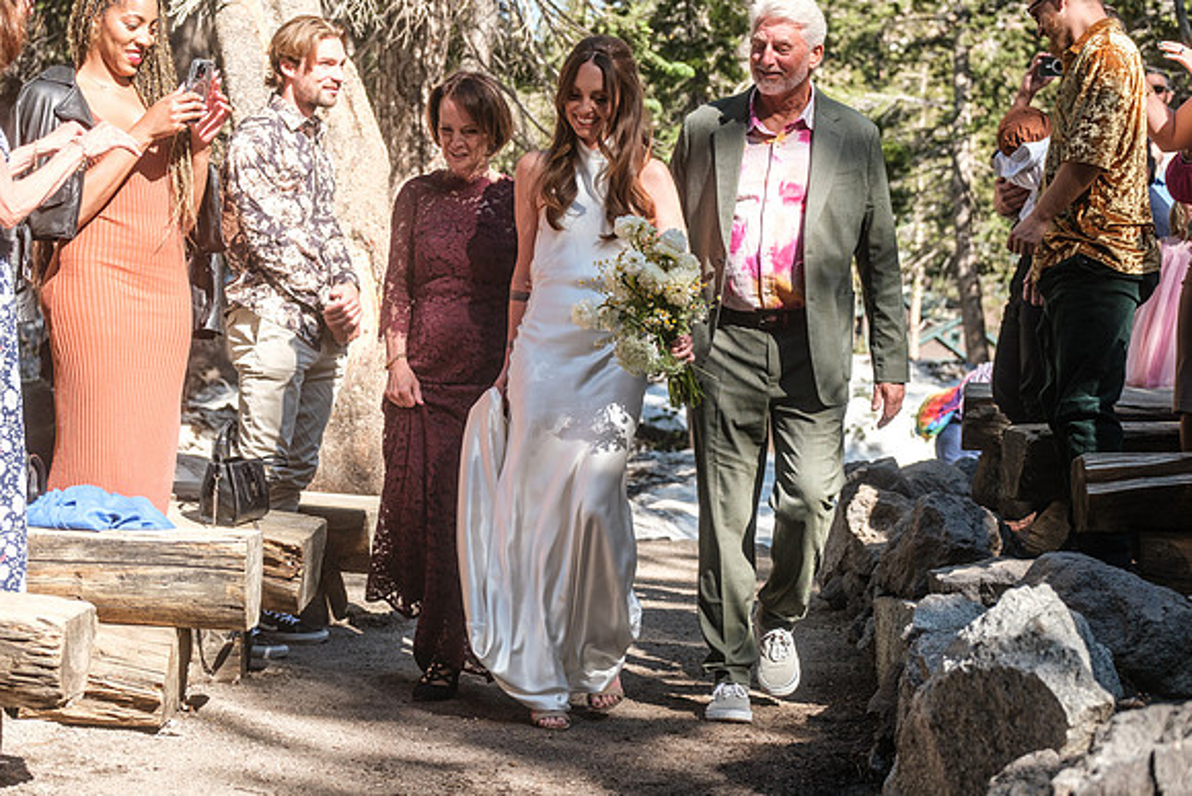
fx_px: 2484
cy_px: 398
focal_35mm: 75
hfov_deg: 27.0
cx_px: 596
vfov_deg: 18.2
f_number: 4
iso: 400
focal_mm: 50
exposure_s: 1/950
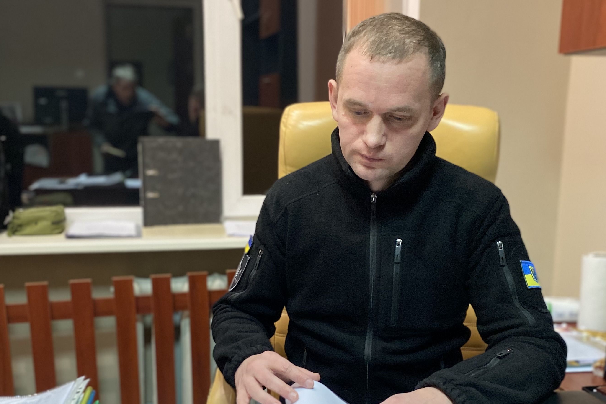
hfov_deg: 47.4
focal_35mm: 41
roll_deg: -0.4
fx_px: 690
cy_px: 272
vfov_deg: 32.3
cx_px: 279
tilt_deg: -13.4
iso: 400
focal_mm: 4.25
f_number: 1.8
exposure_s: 1/50
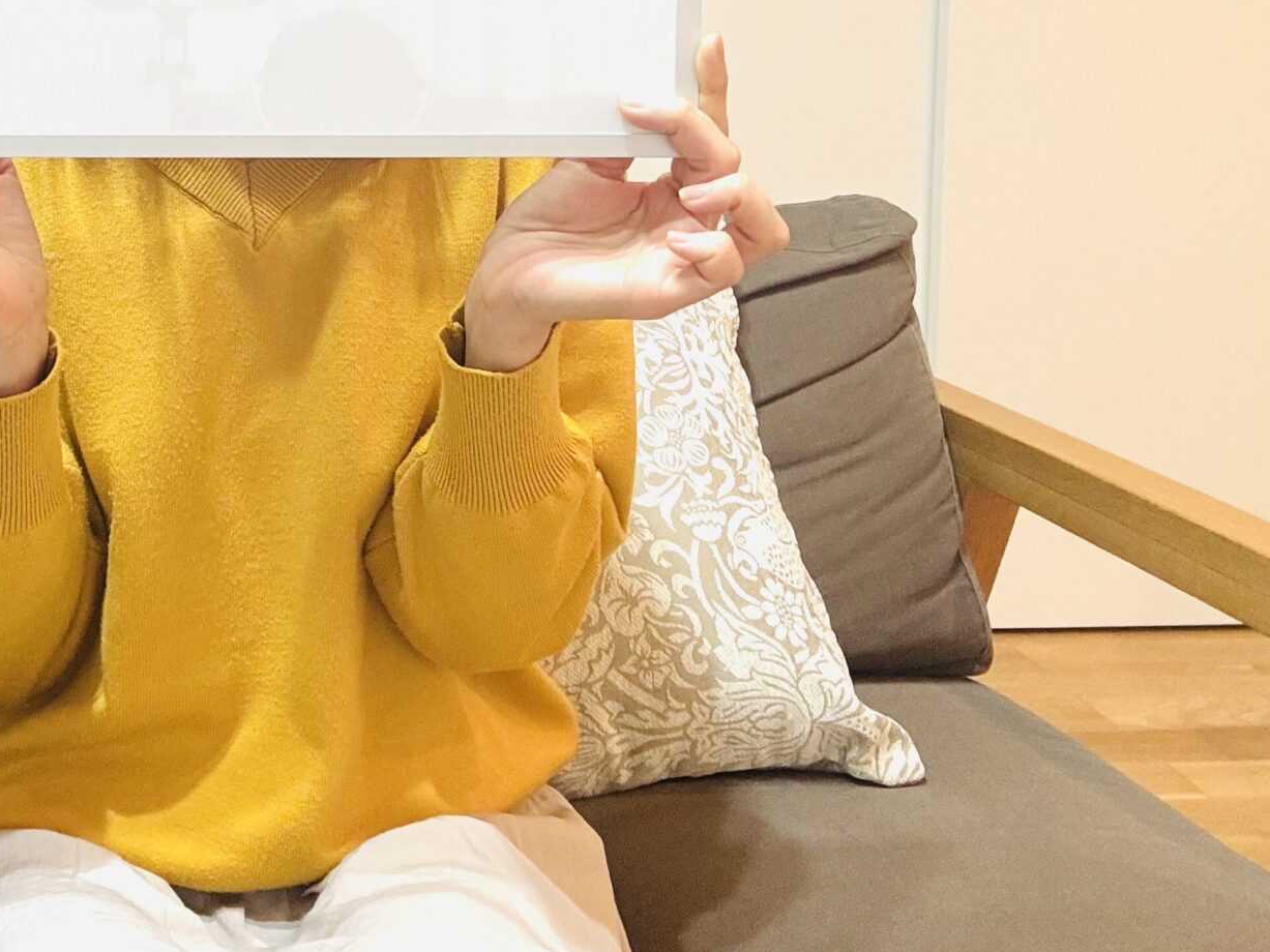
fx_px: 1761
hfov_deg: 38.2
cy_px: 130
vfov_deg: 29.3
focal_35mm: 48
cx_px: 260
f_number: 1.9
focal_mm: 2.69
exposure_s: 1/60
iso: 200
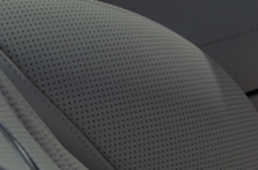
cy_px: -167
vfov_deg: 7.3
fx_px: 1293
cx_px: 639
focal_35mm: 181
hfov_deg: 9.9
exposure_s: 1/320
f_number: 9
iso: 100
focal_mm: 18
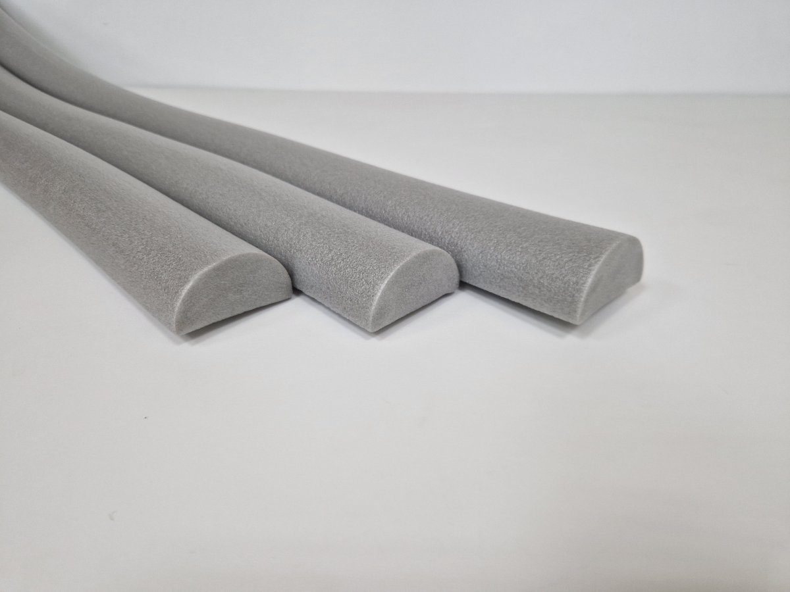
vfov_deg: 58.9
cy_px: 296
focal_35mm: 23
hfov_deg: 73.9
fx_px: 525
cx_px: 395
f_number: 1.8
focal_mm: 5.4
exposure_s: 1/180
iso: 200
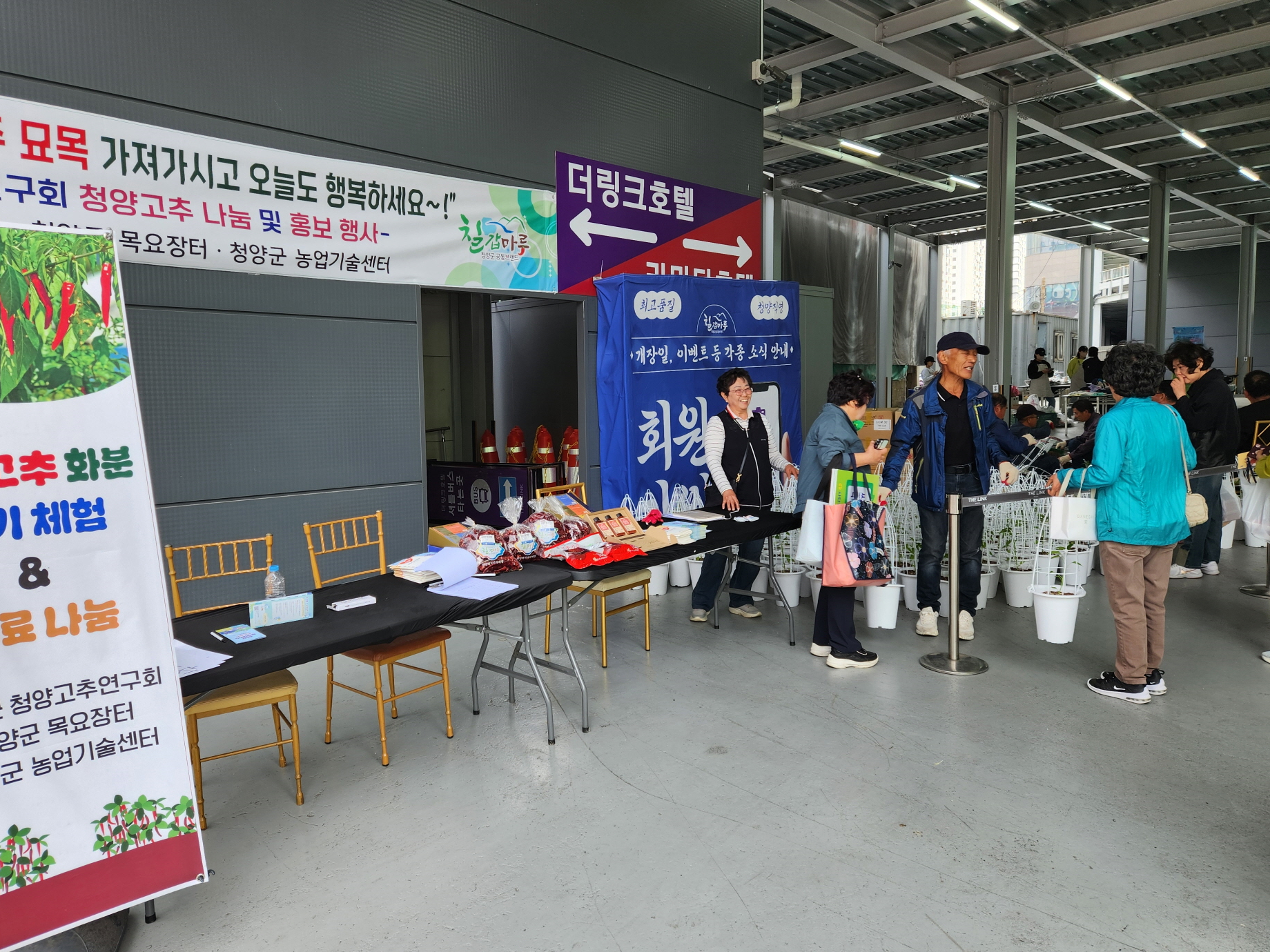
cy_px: 464
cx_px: 598
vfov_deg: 54.9
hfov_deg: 69.3
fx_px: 917
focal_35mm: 25
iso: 20
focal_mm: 5.4
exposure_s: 1/180
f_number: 1.8
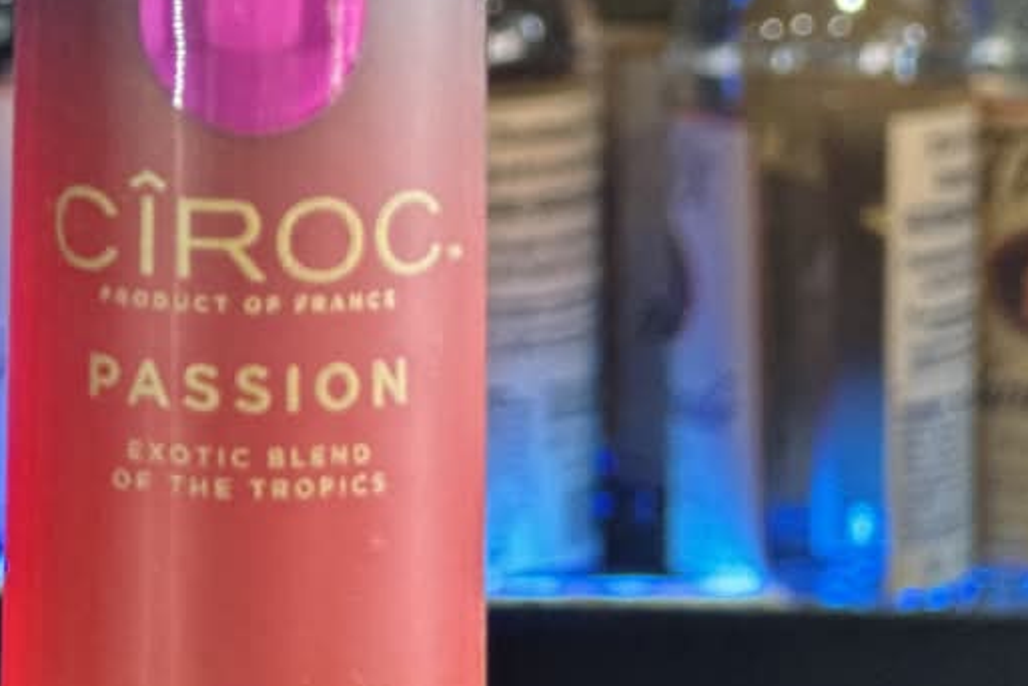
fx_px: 5939
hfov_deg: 9.9
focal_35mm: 208
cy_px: 256
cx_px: 242
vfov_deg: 6.6
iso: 250
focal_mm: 9
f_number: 2.8
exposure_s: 1/40
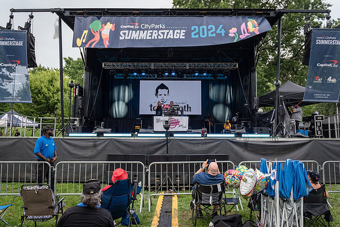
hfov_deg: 71.7
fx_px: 235
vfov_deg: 51.5
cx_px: 170
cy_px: 114
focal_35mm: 25
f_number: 4
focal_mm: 24
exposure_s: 1/500
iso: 500
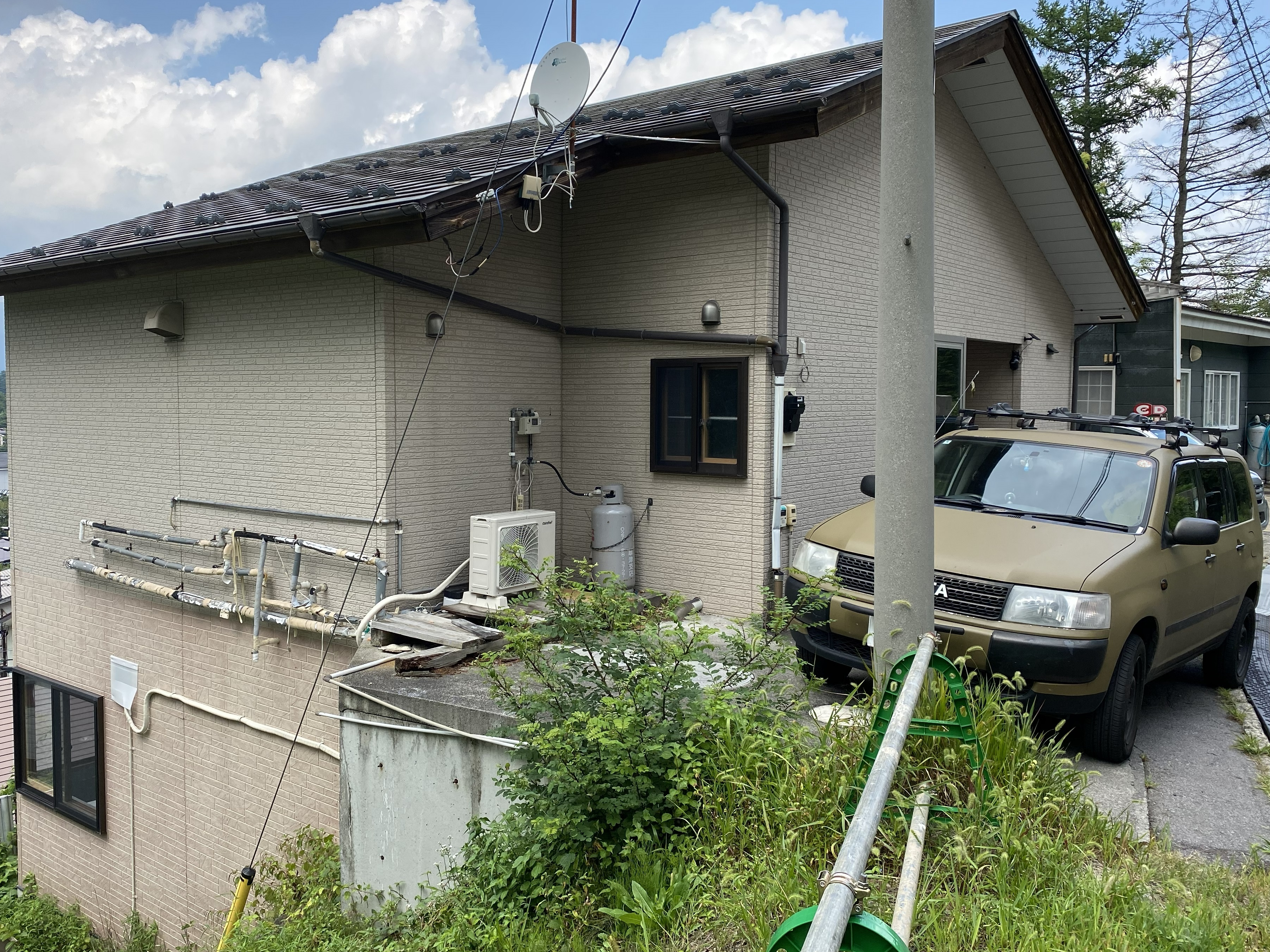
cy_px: 440
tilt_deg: -2.7
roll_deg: -0.6
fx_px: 1064
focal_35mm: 29
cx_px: 563
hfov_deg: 61.5
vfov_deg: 48.2
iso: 32
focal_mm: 4.25
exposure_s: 1/1362
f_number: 1.8
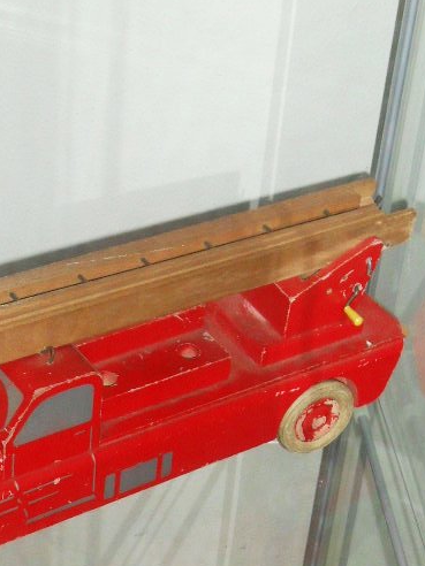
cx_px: 108
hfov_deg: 14.5
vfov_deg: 18.7
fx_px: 1670
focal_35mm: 102
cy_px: 582
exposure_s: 1/45
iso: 200
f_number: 3.9
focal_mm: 8.7
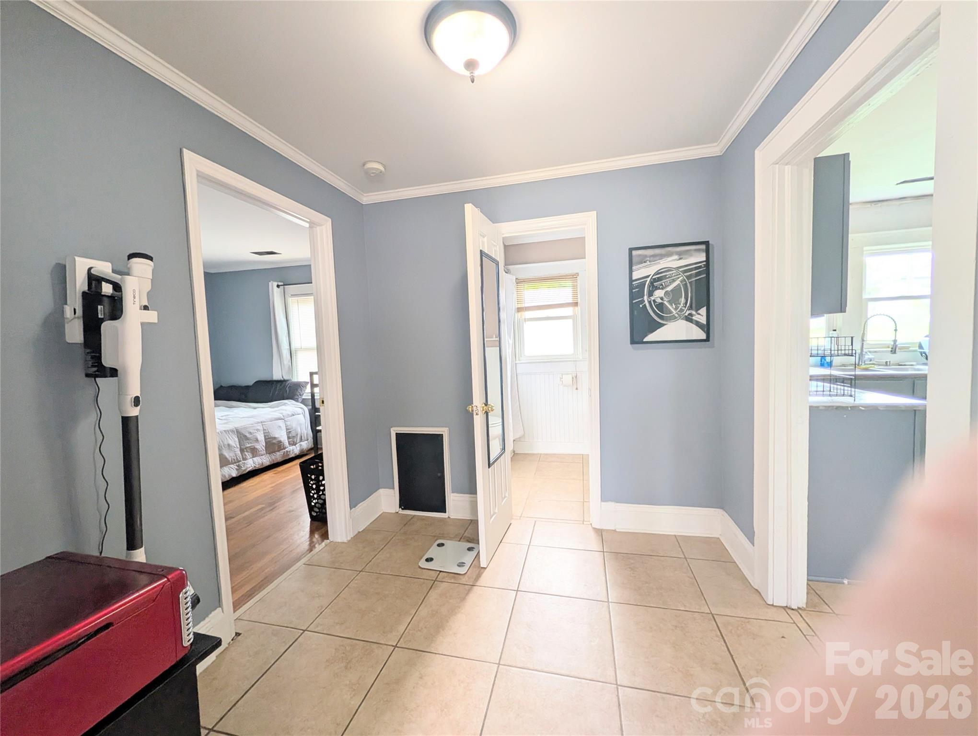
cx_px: 489
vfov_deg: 94.6
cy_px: 368
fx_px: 340
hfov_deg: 110.5
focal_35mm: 12
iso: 87
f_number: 1.7
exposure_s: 1/74.8
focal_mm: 2.02
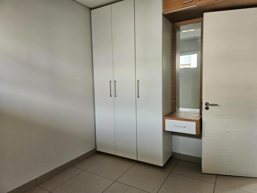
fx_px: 171
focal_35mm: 23
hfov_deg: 73.9
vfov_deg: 58.9
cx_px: 128
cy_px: 96
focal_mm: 5.4
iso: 160
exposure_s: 1/100
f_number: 1.8
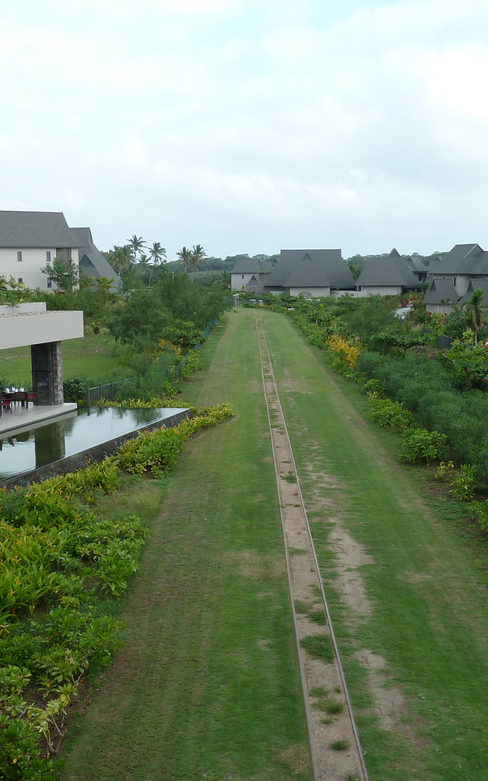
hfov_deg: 28.5
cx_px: 287
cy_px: 386
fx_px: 958
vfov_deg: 44.4
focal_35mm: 45
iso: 80
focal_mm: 4.1
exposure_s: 1/250
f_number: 4
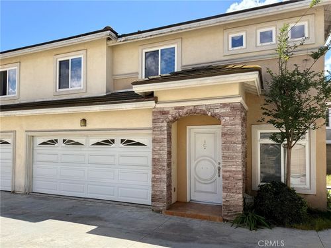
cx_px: 166
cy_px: 124
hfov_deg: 71.6
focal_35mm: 24
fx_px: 229
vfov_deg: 56.8
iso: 80
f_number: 1.78
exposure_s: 1/3759
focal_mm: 6.76
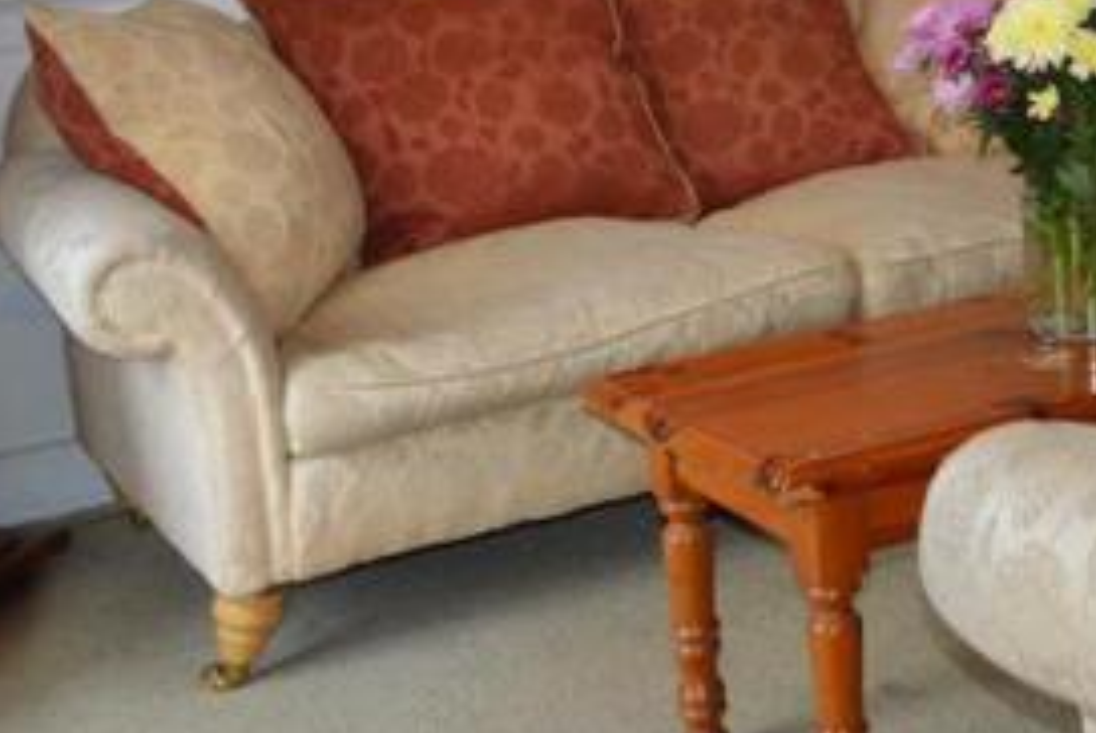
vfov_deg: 20.0
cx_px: 1023
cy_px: -79
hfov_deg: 29.4
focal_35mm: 65
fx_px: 1981
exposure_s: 1/60
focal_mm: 18
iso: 500
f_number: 3.5
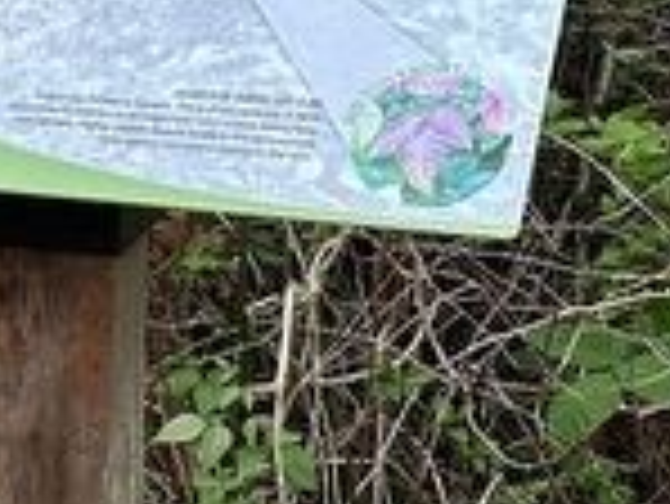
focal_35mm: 129
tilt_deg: -20.0
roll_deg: +1.5
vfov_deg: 11.5
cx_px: -117
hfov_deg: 14.8
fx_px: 2499
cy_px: 333
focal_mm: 6.86
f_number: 1.78
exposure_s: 1/121
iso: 160
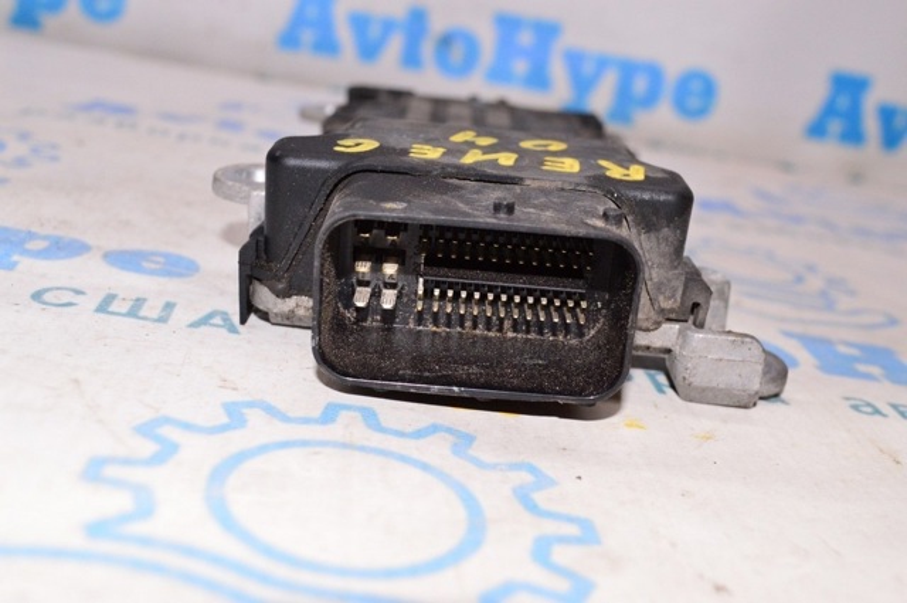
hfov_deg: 43.7
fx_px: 1132
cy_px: 302
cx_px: 454
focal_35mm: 45
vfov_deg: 29.8
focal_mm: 30
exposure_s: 1/160
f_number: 8
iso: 1600
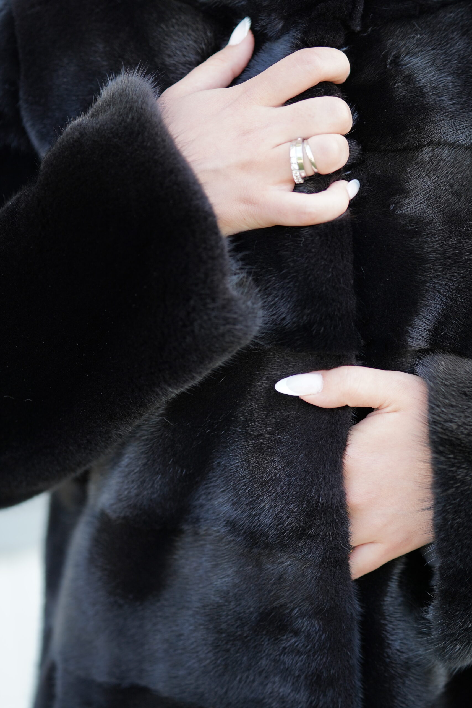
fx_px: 1376
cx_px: 236
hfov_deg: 19.5
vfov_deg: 28.8
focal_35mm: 70
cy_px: 354
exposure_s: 1/250
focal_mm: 70
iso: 250
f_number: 2.8
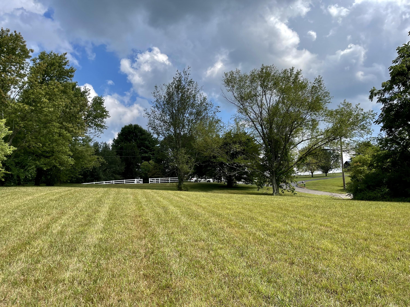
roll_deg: +3.5
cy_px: 154
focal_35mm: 26
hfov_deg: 67.3
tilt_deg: +7.6
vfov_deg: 53.1
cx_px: 205
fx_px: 308
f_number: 1.6
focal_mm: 5.1
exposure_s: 1/3257
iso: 32
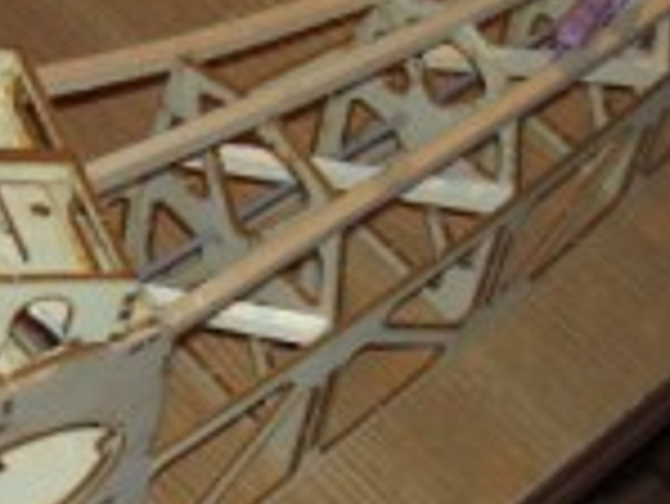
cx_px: -81
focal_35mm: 117
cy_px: 405
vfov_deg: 12.6
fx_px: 2266
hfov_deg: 16.3
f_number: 2.8
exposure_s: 1/60
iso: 200
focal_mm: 8
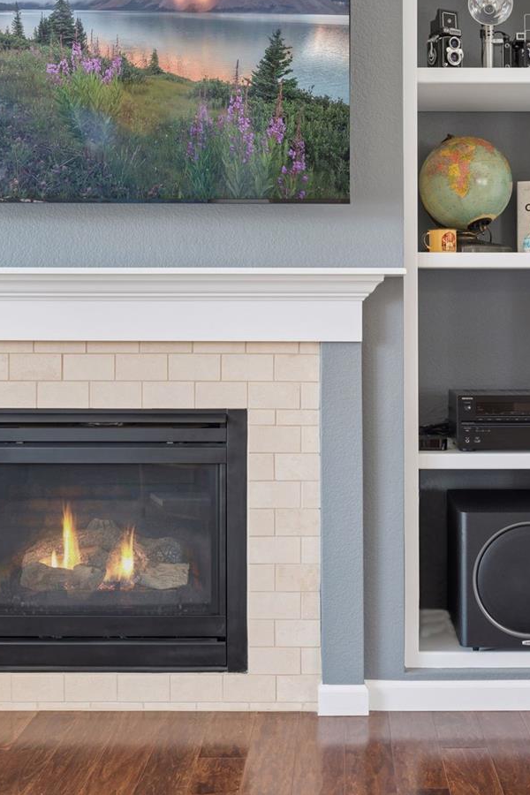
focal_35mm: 48
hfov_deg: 28.0
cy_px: 280
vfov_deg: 40.7
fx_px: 1060
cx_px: 329
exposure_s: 1/13
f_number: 8
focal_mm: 36
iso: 400
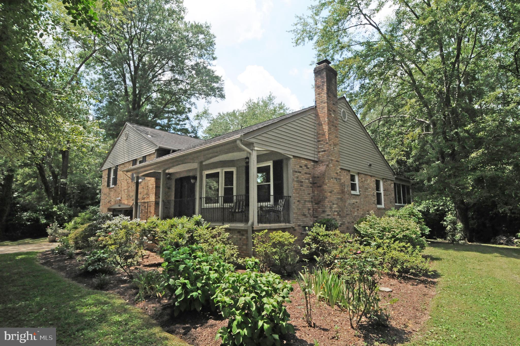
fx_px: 260
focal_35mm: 18
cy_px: 173
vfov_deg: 67.2
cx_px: 260
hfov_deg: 90.1
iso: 1000
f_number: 5.6
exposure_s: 1/3200
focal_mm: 12
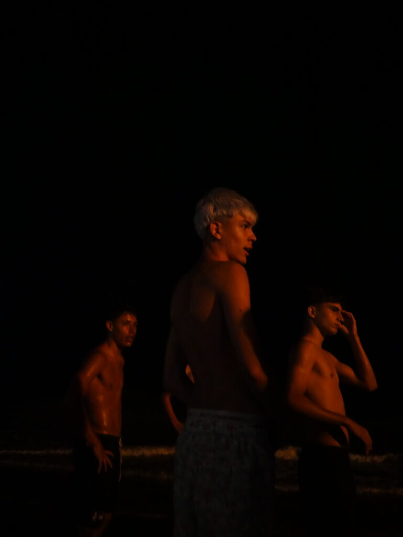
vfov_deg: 59.9
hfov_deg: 46.8
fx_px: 465
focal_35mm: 30
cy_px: 268
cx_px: 202
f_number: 1.7
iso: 6400
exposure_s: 1/125
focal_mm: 15
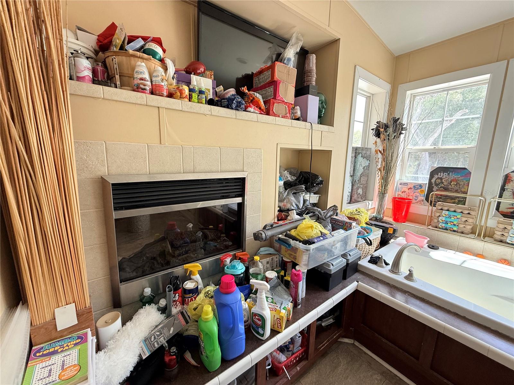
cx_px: 257
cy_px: 192
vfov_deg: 85.7
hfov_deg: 102.1
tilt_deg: -10.6
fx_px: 208
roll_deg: -0.2
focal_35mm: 14
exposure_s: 1/99
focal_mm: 2.22
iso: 100
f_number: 2.2
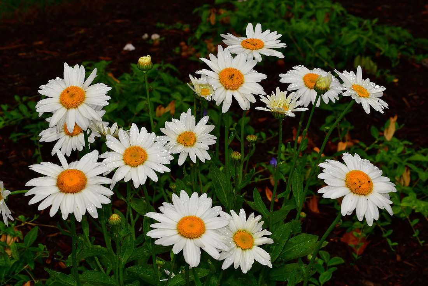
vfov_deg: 12.7
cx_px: 214
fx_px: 1284
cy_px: 143
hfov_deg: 18.9
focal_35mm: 108
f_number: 11
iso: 250
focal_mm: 72
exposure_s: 1/125
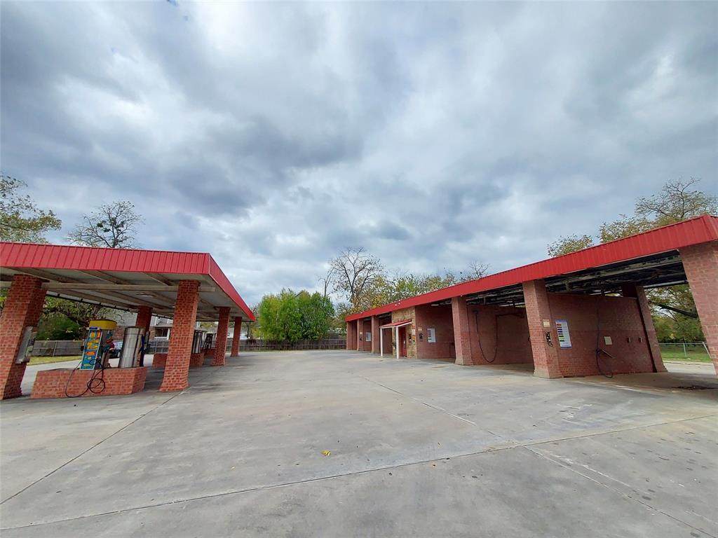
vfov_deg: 89.9
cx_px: 359
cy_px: 269
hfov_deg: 106.2
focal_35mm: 13
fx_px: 270
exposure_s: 1/662
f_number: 2.2
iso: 50
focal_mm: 1.42
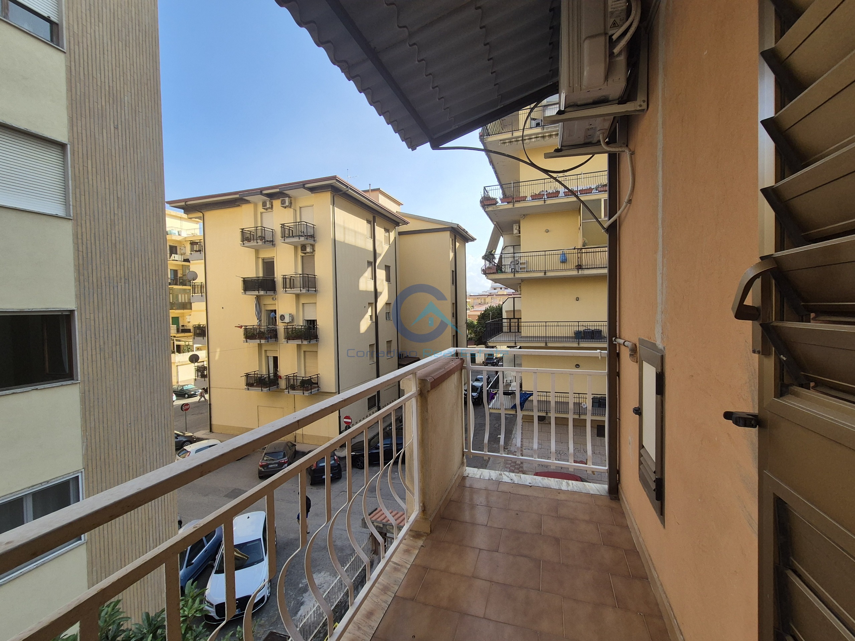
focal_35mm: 13
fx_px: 321
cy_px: 320
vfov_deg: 89.9
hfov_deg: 106.2
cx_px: 428
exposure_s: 1/982
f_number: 2.2
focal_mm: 2.2
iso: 50
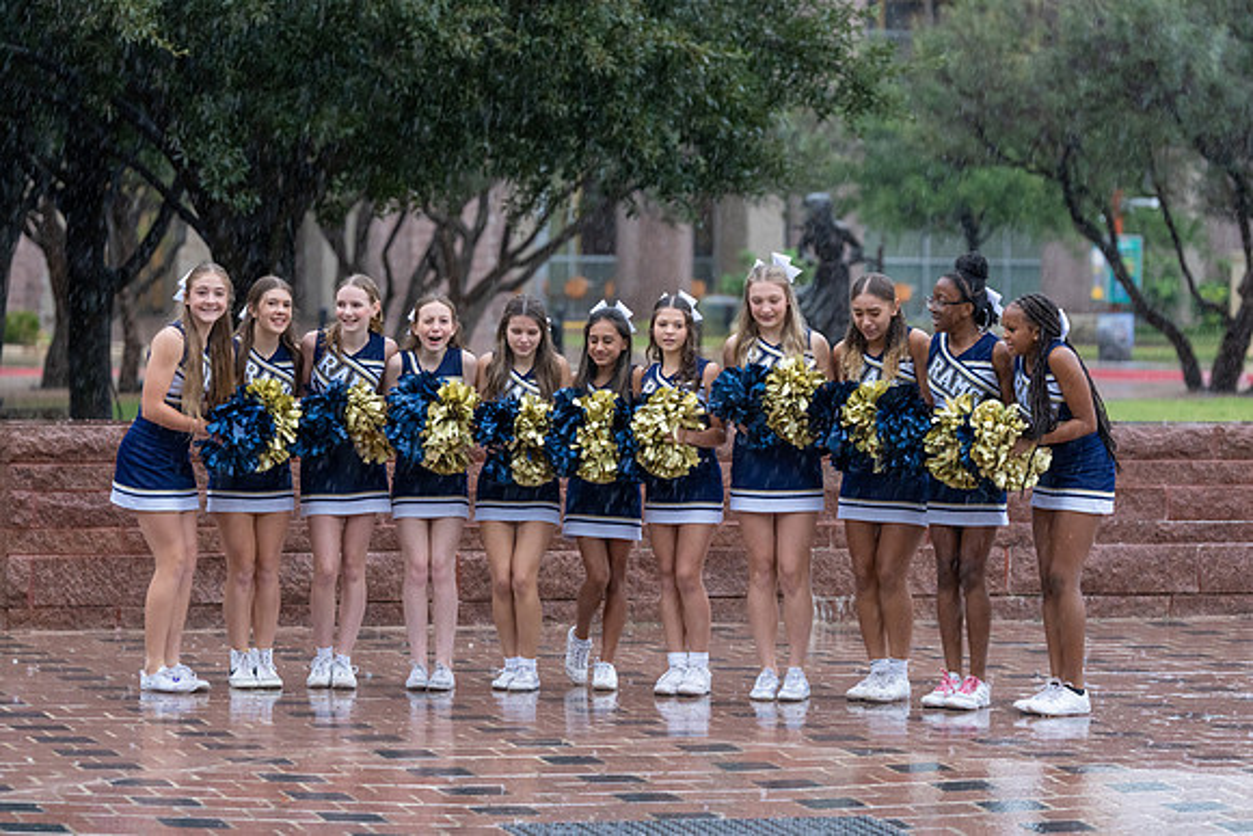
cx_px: 626
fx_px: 5059
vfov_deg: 9.4
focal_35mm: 145
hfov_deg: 14.1
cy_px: 418
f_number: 3.5
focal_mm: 141
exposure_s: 1/250
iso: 2500
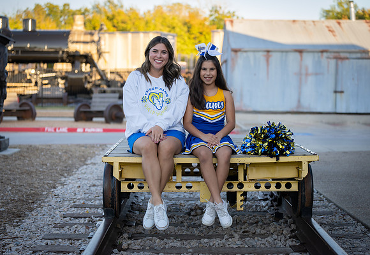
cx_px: 190
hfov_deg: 26.4
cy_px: 133
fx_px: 788
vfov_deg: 18.4
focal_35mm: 76
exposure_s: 1/320
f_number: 2.8
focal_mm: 70
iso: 125
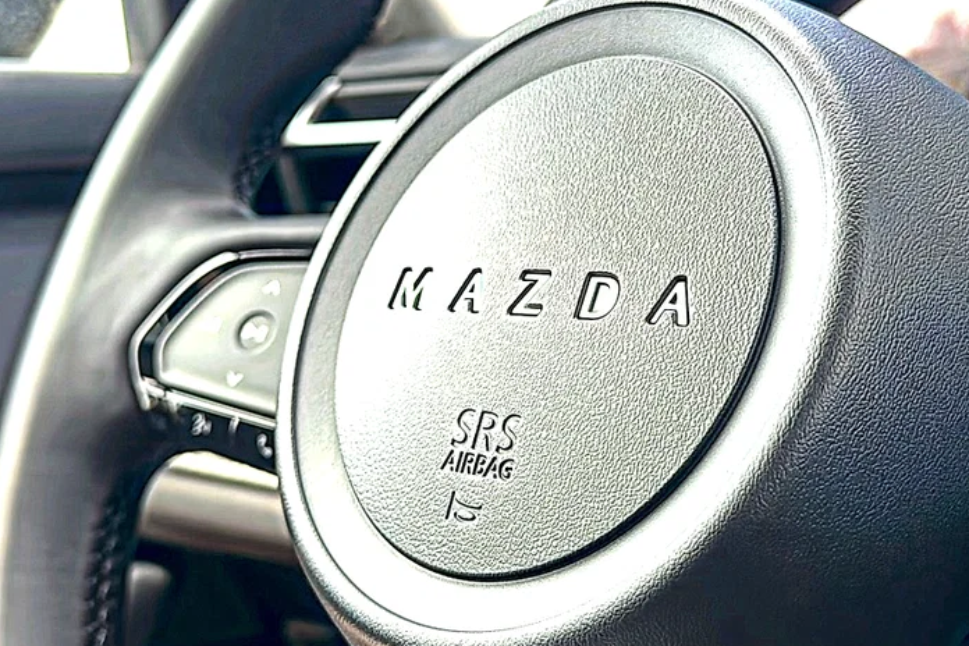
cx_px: 484
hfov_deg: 43.6
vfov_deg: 29.9
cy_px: 296
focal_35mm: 45
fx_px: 1211
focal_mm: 6.86
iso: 80
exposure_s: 1/340
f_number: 1.78
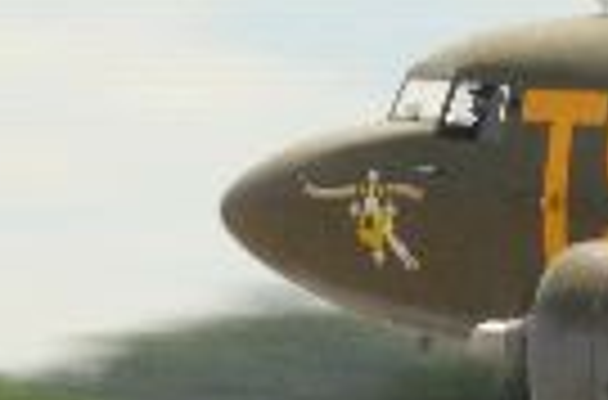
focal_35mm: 1335
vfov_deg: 1.0
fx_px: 22468
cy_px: 61
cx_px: 1437
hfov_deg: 1.5
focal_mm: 150
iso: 200
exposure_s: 1/60
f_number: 22
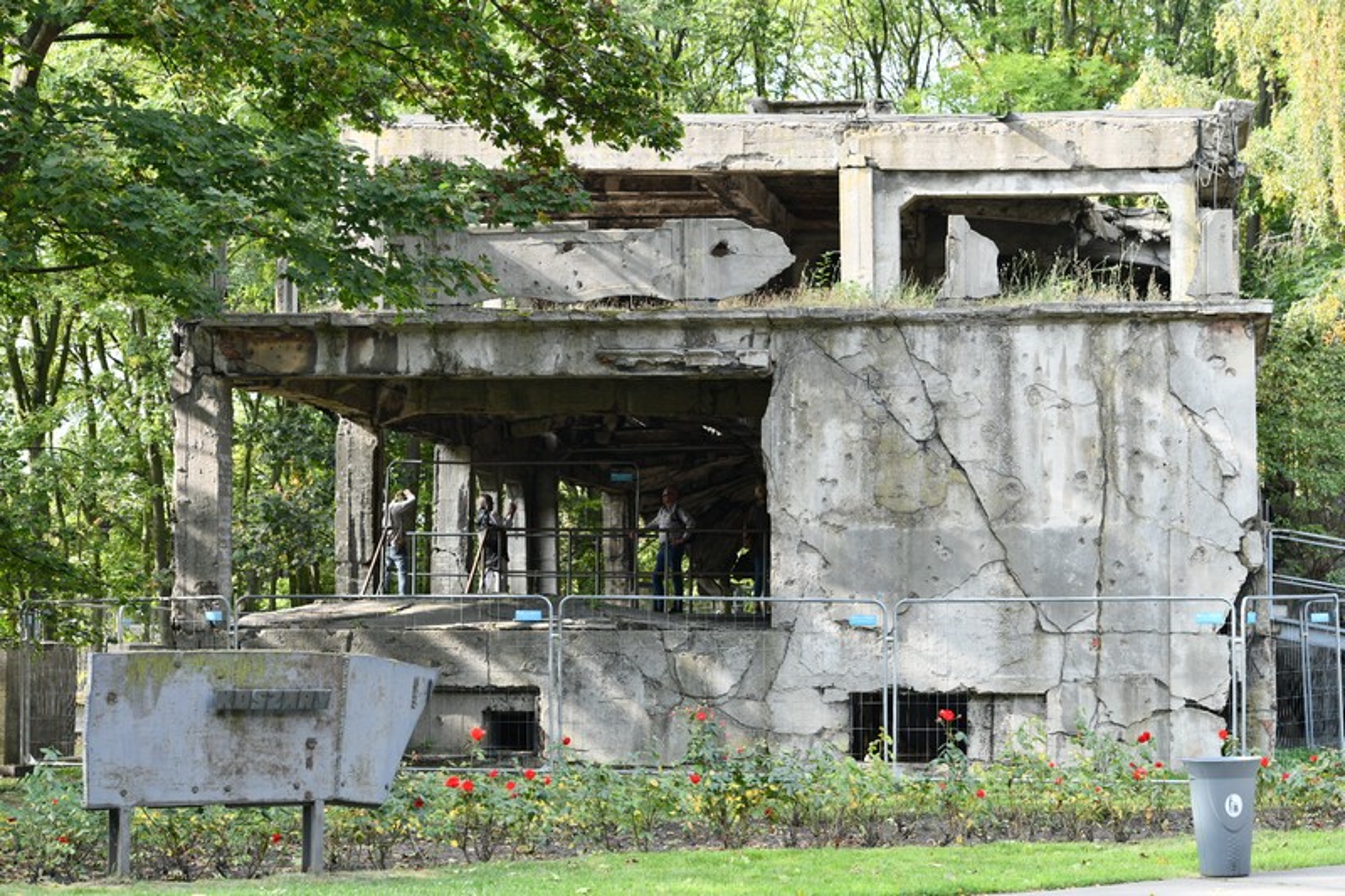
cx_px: 672
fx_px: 3212
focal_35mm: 86
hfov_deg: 23.6
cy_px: 448
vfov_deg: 15.9
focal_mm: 86
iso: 125
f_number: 4
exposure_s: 1/160
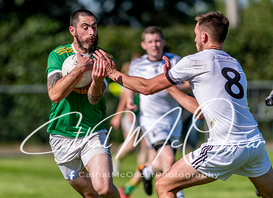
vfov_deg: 2.4
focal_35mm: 609
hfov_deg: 3.3
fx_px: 4741
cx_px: 89
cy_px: 108
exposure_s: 1/2500
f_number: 2.8
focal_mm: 300
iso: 100
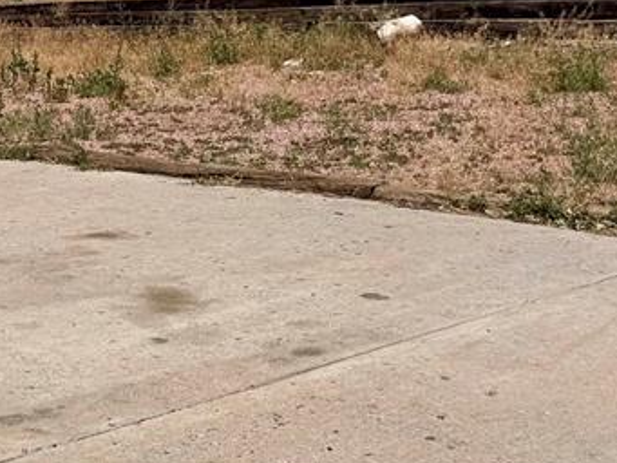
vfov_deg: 20.4
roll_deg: +1.0
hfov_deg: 22.4
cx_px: -297
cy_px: 138
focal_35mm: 72
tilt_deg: -5.1
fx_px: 1284
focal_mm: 6.76
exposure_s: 1/9091
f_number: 1.78
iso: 80
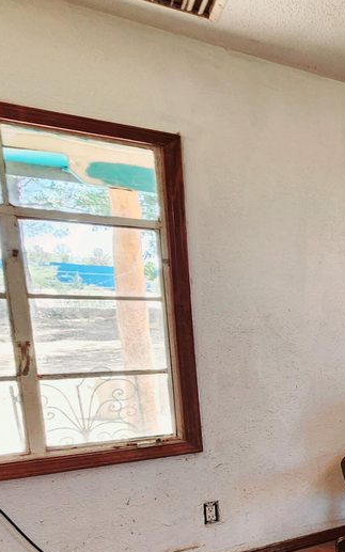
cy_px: 390
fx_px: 482
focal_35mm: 32
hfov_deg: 23.4
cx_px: 599
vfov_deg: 57.6
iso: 50
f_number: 2.2
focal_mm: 2.2
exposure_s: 1/60.2
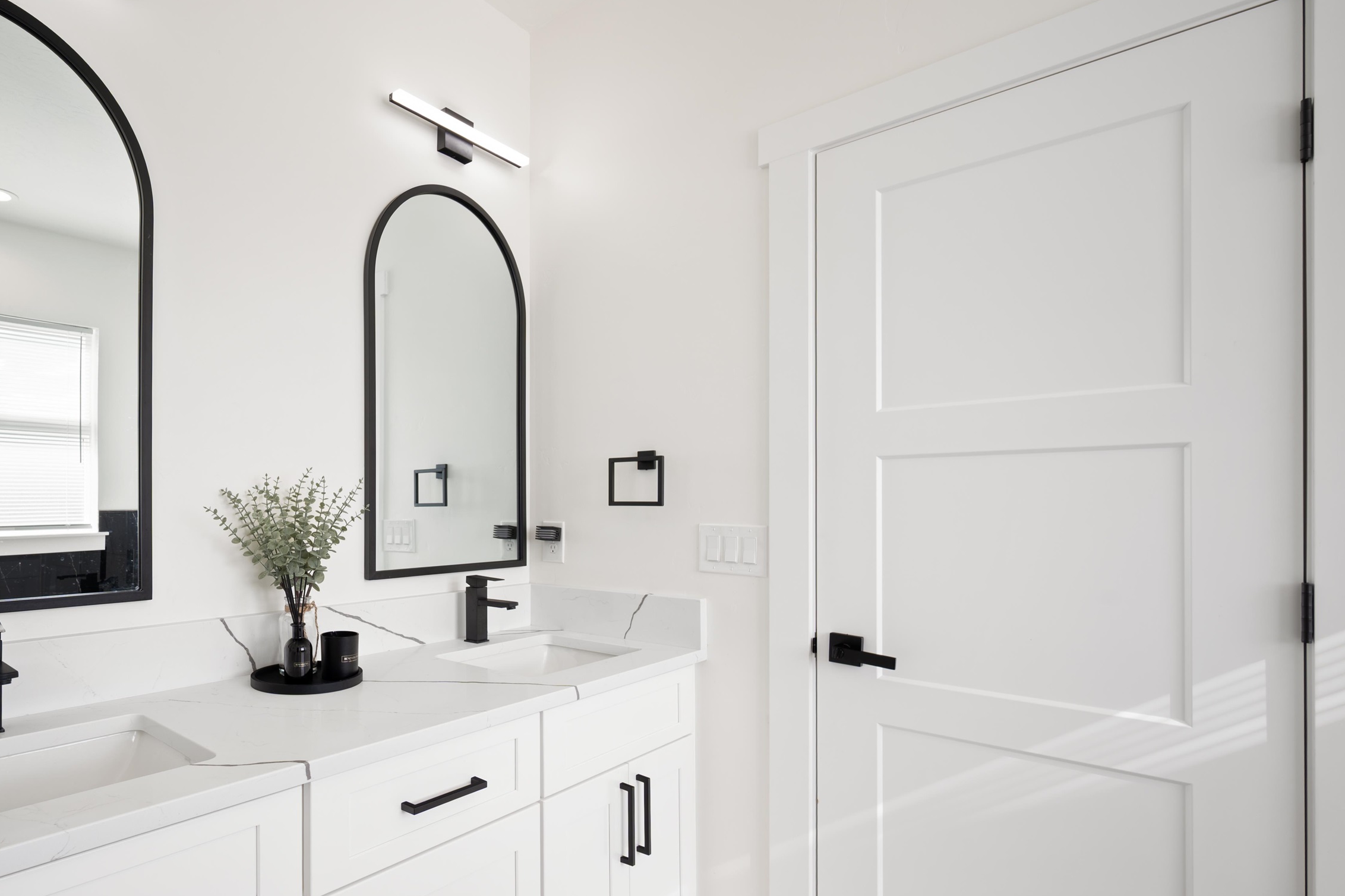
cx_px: 438
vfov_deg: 64.4
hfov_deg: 83.6
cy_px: 499
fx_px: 710
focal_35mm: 19
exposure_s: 1/3
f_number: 8
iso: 100
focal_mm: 14
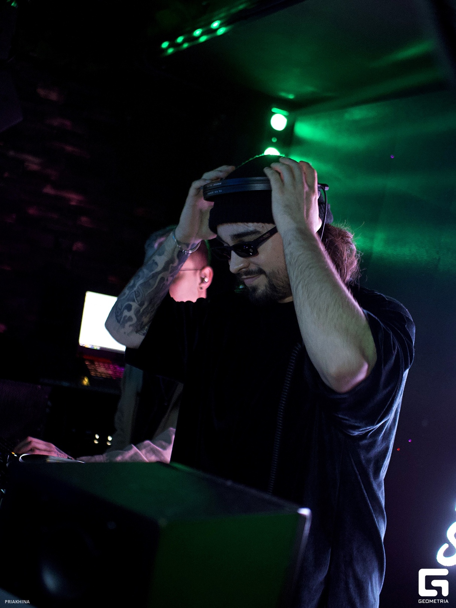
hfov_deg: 28.6
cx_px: 228
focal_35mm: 51
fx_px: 896
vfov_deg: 37.5
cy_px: 304
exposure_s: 1/160
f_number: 1.7
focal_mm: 25
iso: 2000
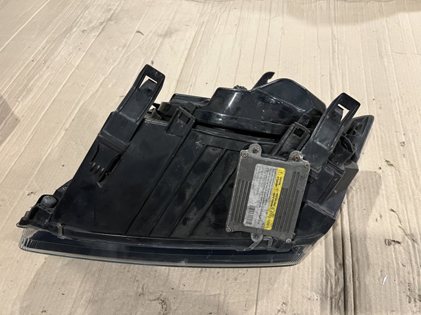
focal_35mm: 26
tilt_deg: -53.5
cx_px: 210
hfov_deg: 67.3
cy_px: 158
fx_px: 316
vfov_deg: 53.0
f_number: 1.5
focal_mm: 5.7
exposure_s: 1/50
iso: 500
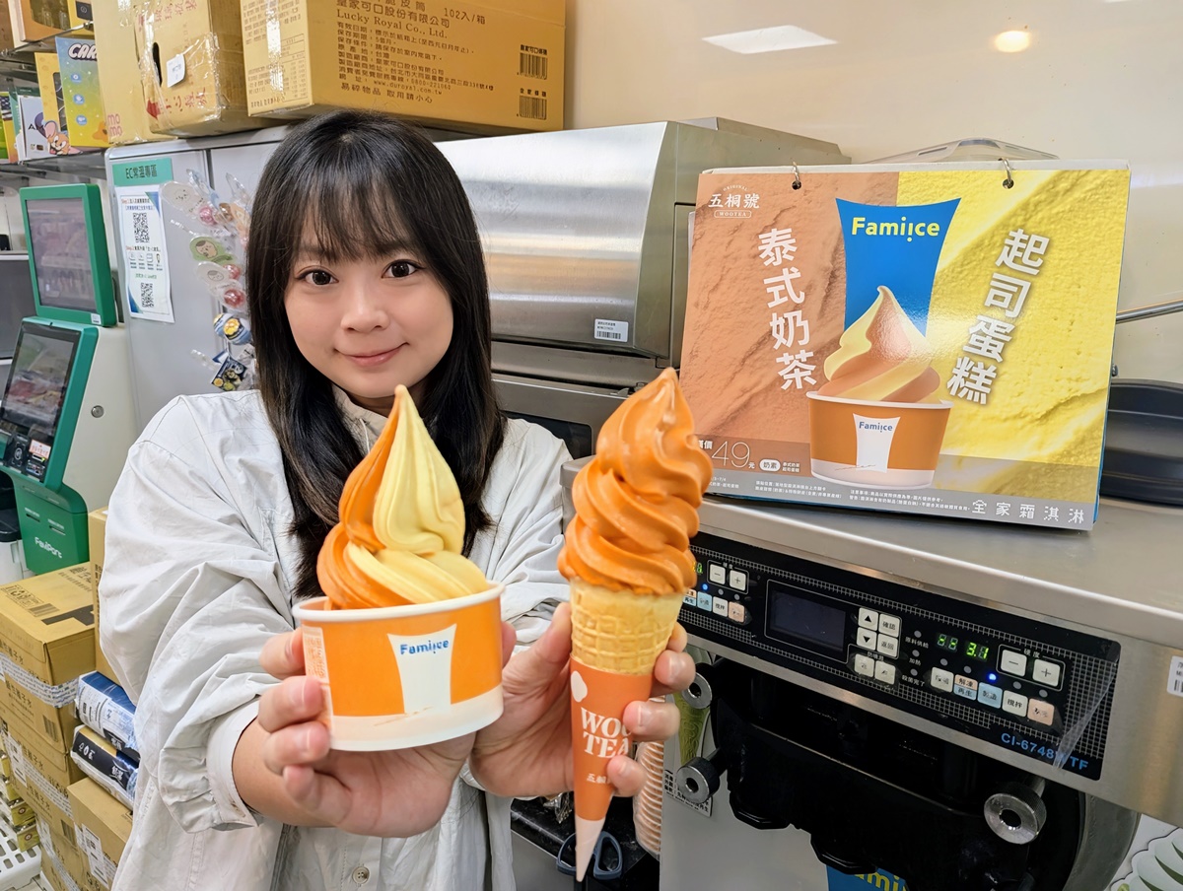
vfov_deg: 57.0
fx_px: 822
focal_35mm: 24
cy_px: 446
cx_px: 592
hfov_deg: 71.5
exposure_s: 1/40
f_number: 1.85
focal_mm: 6.81
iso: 56
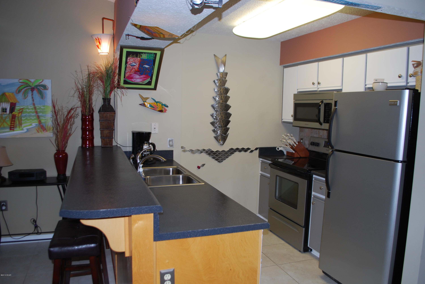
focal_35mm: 27
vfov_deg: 48.0
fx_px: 319
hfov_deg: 67.3
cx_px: 212
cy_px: 142
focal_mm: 18
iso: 200
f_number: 3.5
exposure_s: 1/60
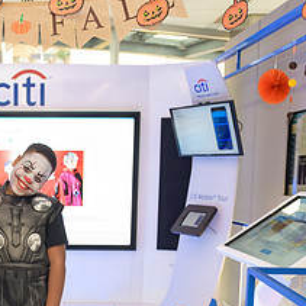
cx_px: 19
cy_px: 243
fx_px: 560
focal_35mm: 56
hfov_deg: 29.1
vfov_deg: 29.9
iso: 800
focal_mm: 24
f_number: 3.2
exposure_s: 1/125
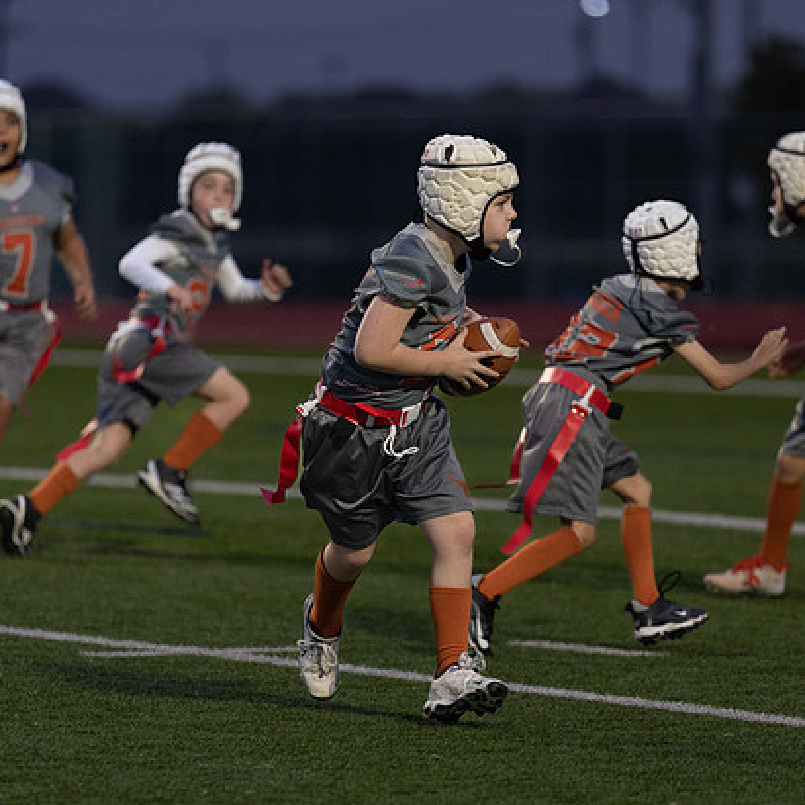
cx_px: 424
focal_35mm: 353
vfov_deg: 5.0
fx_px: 9287
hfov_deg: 5.0
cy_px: 479
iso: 1250
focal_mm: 200
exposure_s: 1/800
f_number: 2.8
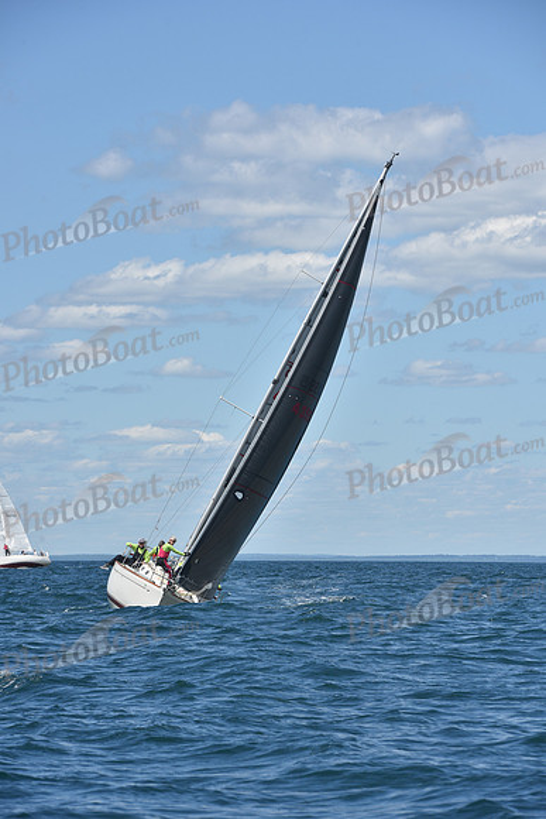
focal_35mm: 175
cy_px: 410
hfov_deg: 7.9
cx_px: 273
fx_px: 3979
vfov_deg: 11.7
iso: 250
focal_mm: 175
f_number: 10
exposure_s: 1/800
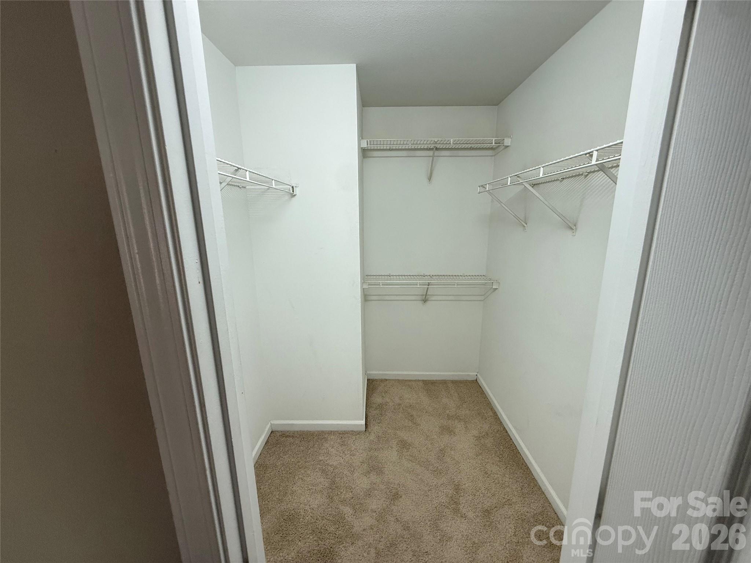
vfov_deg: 85.7
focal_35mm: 14
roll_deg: +0.4
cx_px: 376
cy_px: 282
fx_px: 304
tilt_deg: -11.8
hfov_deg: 102.1
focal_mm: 2.22
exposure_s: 1/60
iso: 250
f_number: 2.2
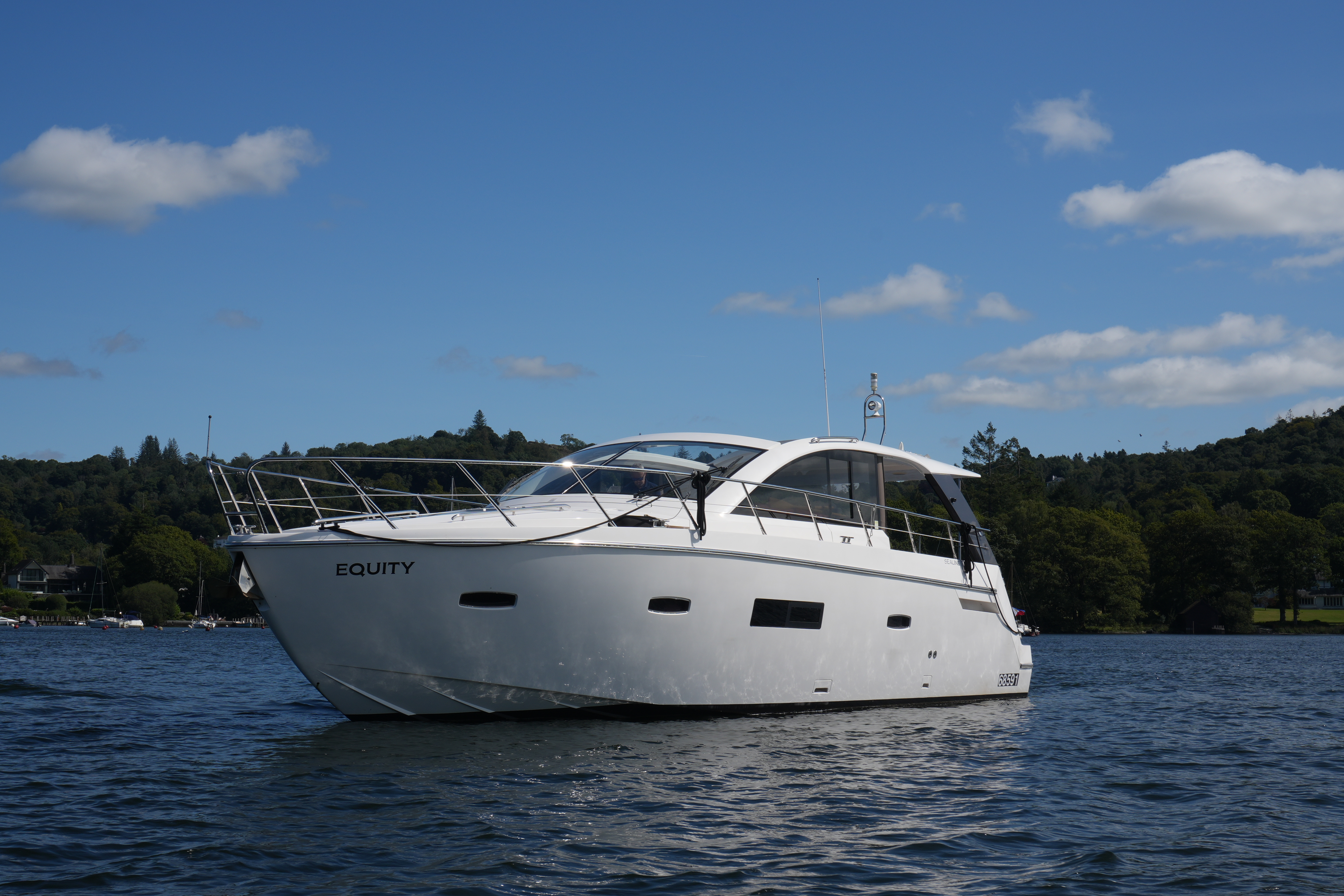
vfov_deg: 26.0
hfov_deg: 38.2
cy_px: 441
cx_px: 674
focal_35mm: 52
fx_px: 1941
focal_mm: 34
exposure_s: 1/200
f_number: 14
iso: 100
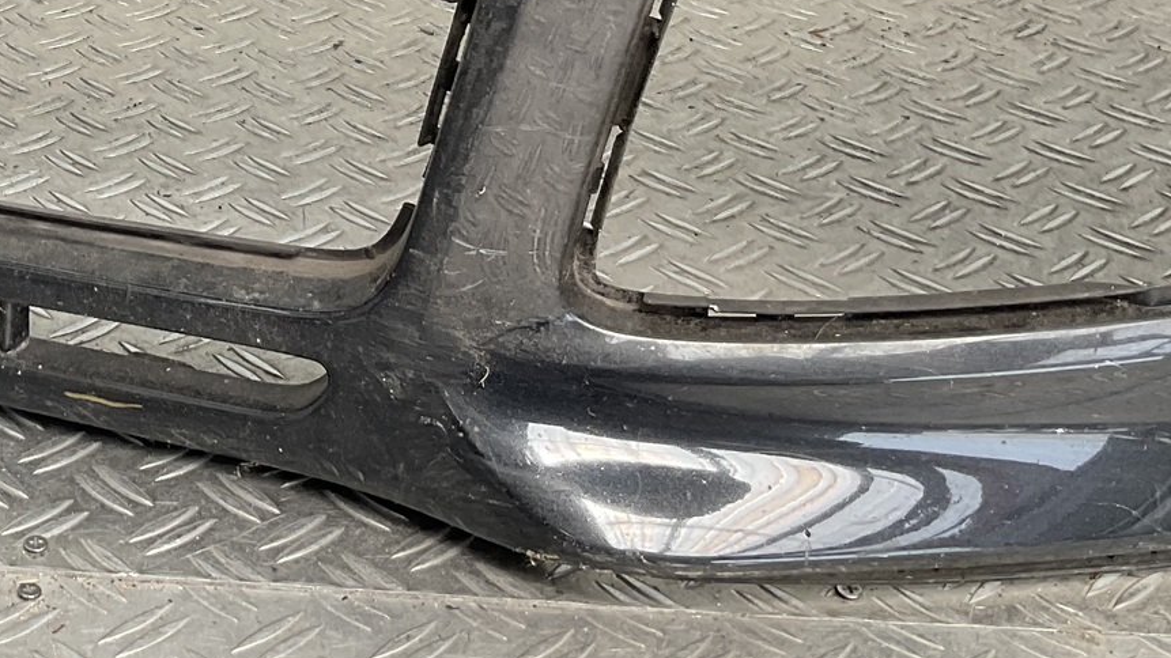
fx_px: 2297
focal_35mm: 74
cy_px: -122
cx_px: 18
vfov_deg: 15.7
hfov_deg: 27.1
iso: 16
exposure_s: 1/128
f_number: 1.8
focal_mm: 3
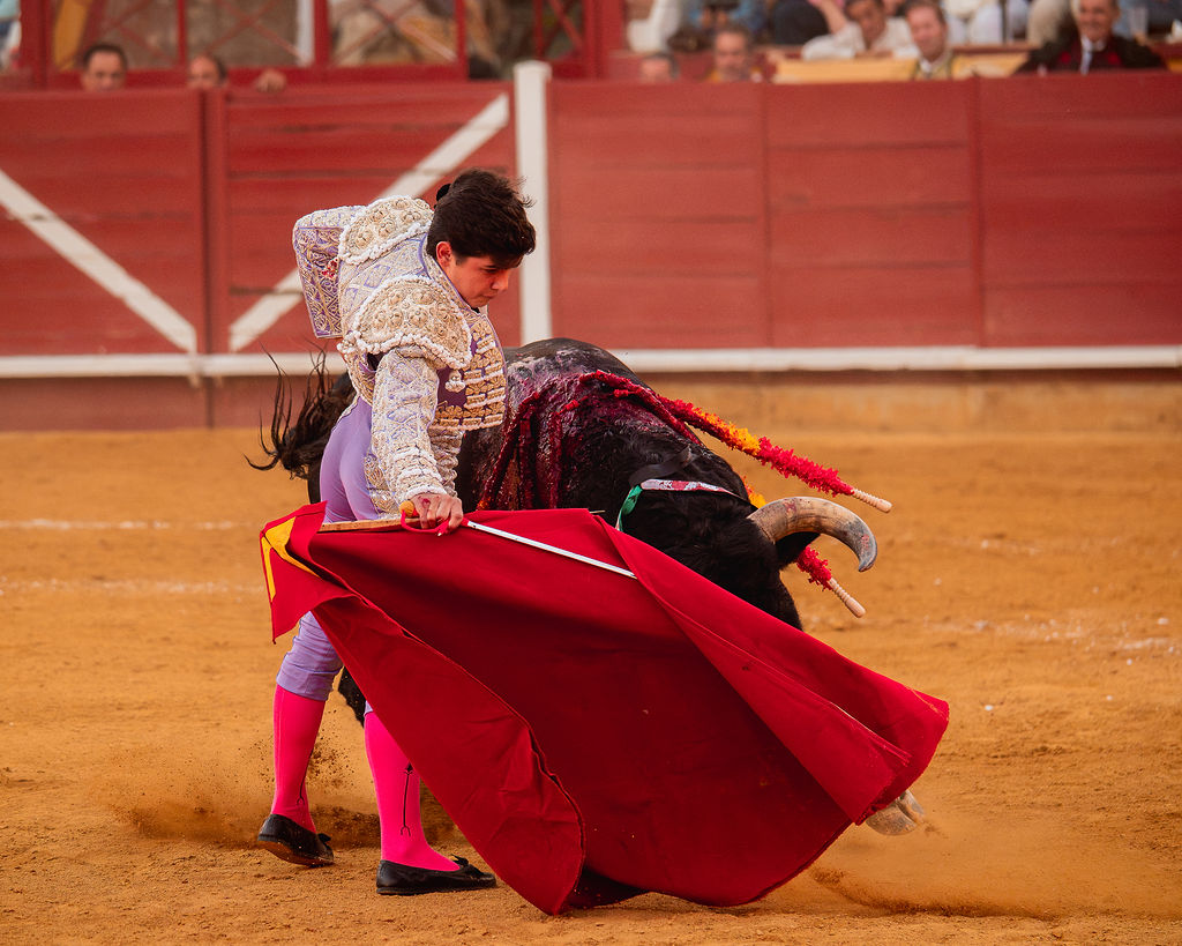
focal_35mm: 230
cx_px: 473
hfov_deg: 8.4
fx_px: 8056
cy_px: 473
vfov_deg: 6.7
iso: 5000
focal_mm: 204.5
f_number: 5.6
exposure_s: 1/1000
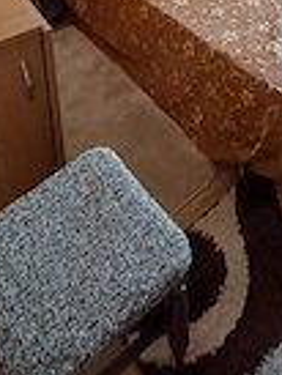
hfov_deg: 35.9
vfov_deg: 33.8
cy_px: -123
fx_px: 412
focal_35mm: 38
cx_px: 244
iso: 80
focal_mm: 1.42
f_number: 2.2
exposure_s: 1/50
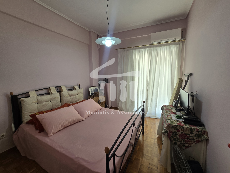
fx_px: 86
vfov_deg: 89.9
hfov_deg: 106.2
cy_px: 86
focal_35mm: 13
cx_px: 115
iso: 64
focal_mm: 2.2
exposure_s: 1/100
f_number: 2.2
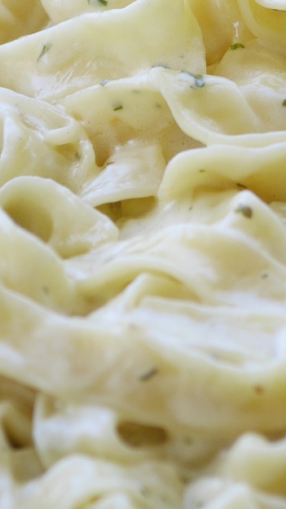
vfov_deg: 5.4
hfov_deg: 3.0
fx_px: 5426
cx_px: 342
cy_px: 48
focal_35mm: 402
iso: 200
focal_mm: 60
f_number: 2.8
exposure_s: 1/400
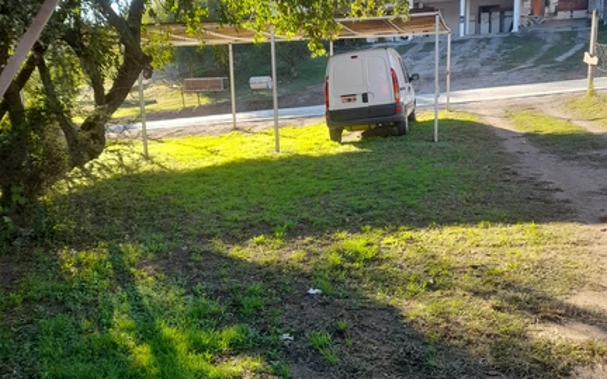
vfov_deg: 46.0
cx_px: 301
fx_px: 447
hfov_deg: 68.4
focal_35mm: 27
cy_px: 194
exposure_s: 1/100
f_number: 2
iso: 32
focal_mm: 4.6
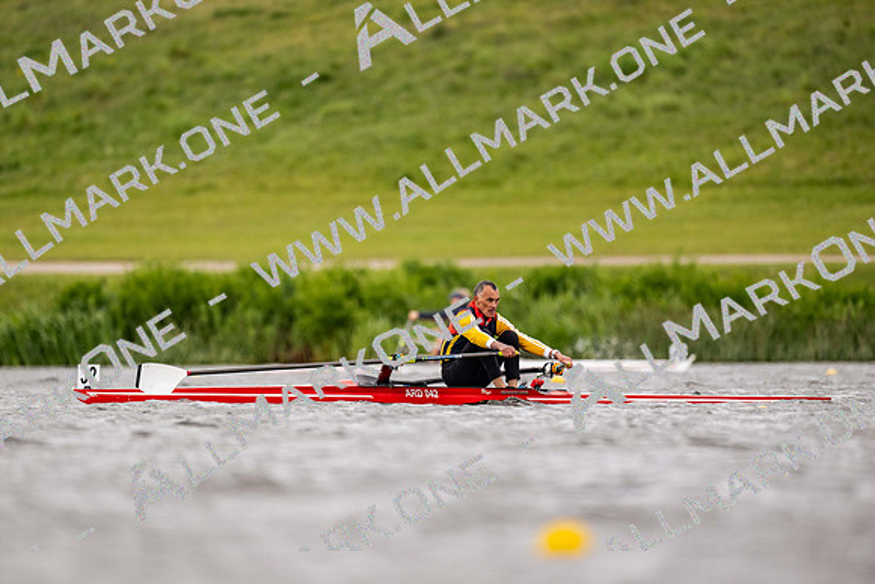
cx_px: 438
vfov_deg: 2.3
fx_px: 14586
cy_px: 292
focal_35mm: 600
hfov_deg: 3.4
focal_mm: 600
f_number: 4
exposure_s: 1/2500
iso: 640
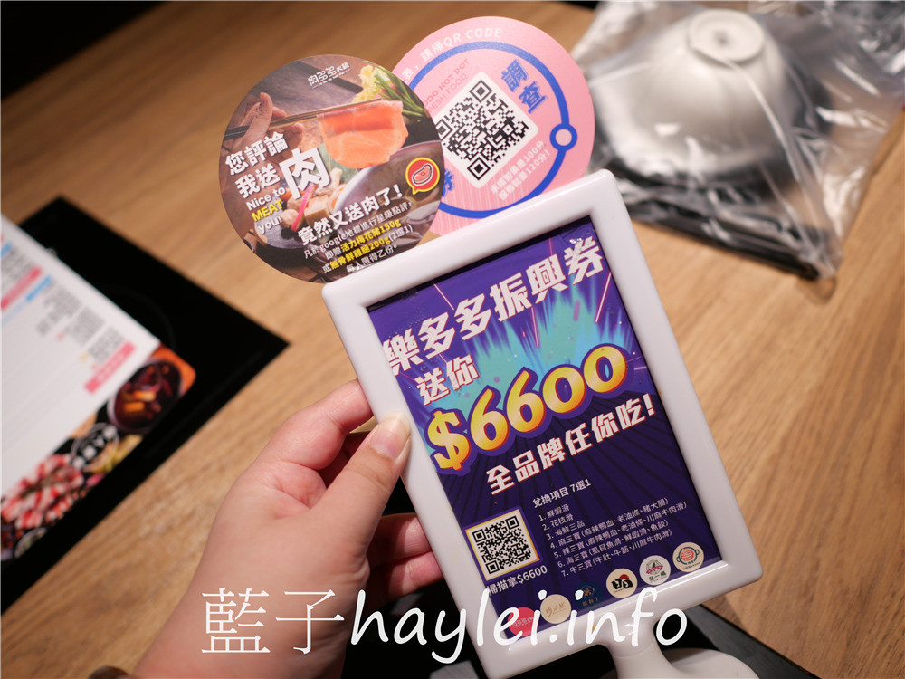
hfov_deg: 60.0
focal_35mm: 30
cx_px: 452
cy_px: 340
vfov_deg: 46.8
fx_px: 784
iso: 200
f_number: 1.7
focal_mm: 15
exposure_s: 1/125
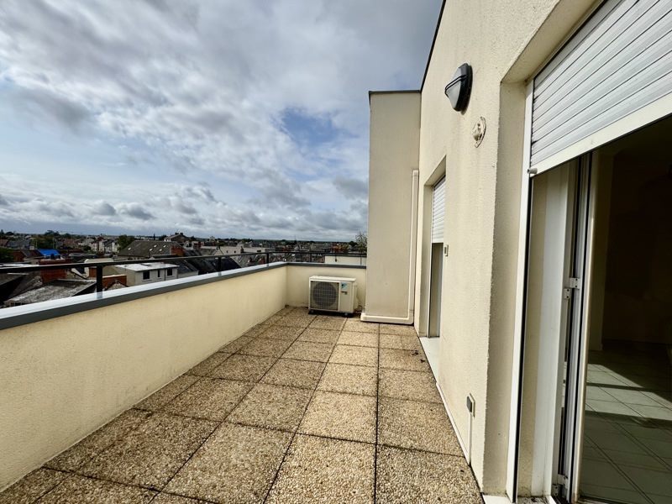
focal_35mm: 14
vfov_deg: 85.7
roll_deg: -1.6
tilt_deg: -2.6
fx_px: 272
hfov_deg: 102.1
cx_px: 336
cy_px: 252
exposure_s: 1/4132
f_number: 2.2
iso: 40
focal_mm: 2.22
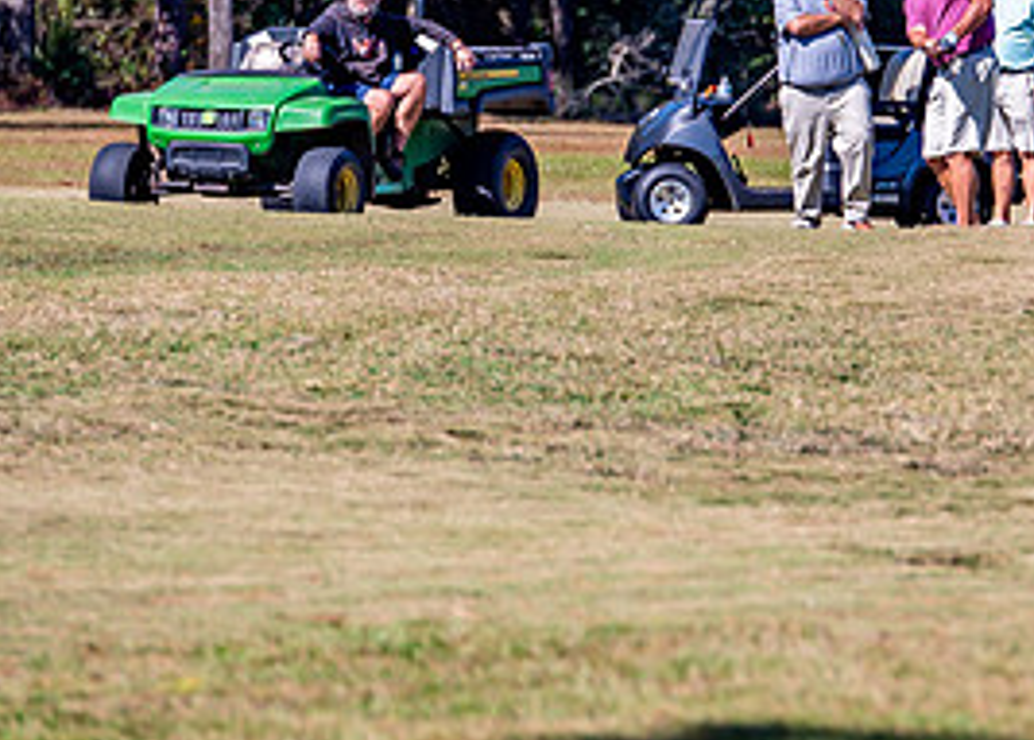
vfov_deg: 3.4
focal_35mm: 419
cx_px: 818
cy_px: 39
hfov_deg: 4.8
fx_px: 12311
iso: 100
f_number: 3.2
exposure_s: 1/2000
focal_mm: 165
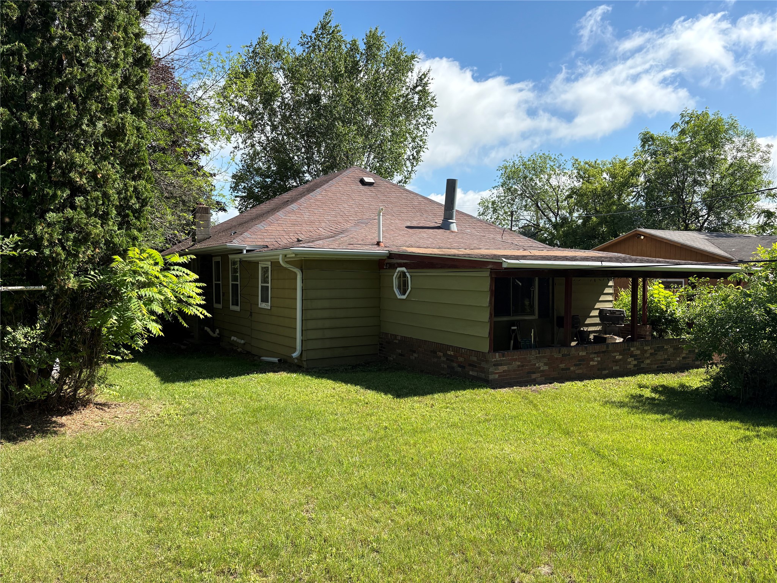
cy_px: 292
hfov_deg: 67.3
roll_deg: +0.1
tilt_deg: -2.3
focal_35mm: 26
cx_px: 388
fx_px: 584
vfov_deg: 53.1
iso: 64
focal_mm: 5.96
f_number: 1.6
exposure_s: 1/2451
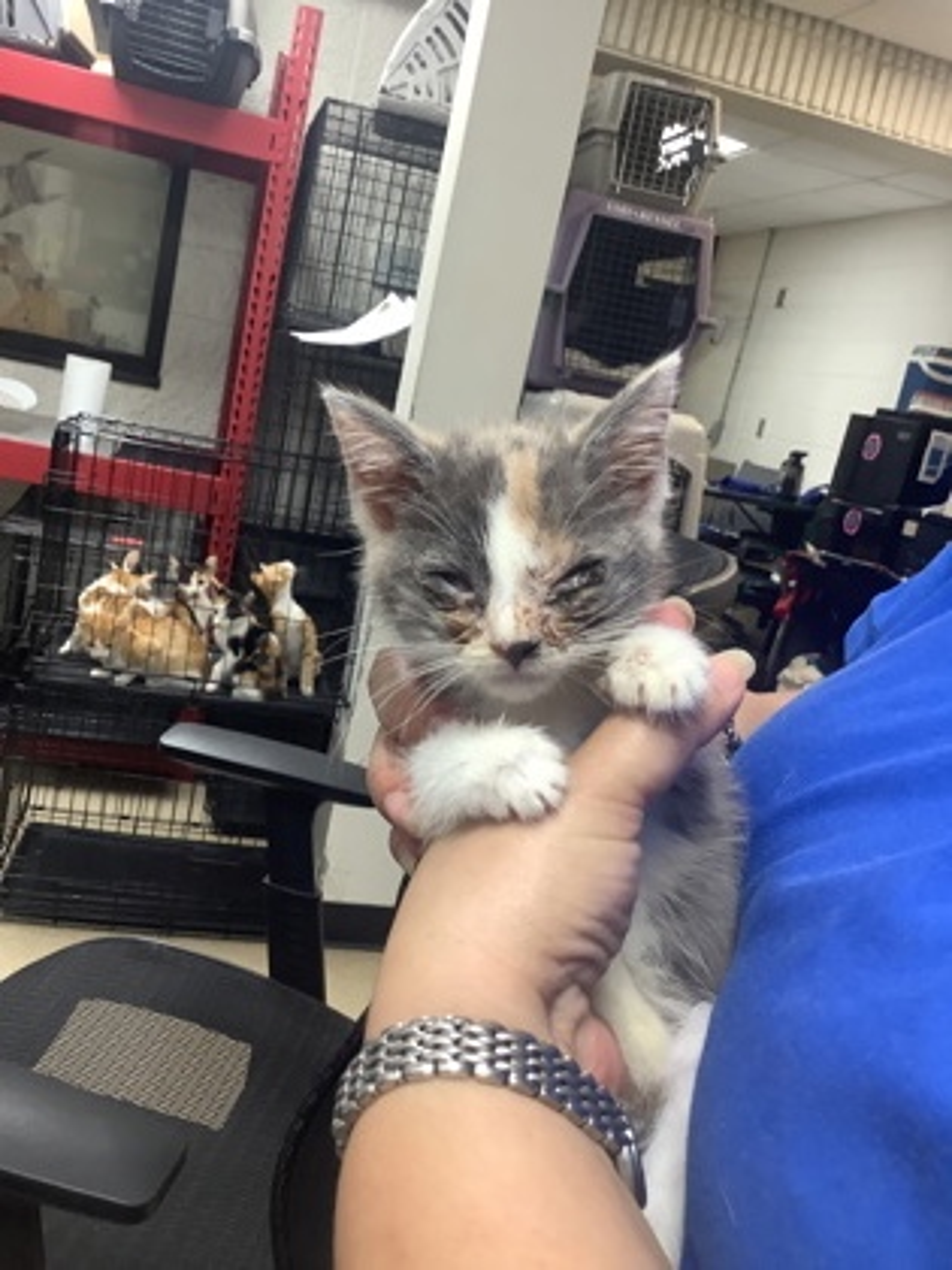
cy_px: 635
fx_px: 1137
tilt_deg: -12.8
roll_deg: -12.9
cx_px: 476
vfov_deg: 58.4
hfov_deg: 45.4
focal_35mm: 31
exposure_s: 1/60
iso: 160
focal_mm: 3.3
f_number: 2.4
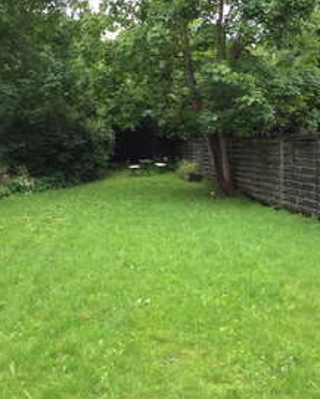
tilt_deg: -6.9
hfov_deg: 38.2
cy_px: 196
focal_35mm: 39
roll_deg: +0.8
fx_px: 461
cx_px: 153
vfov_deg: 46.8
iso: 40
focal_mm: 4.15
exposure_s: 1/100
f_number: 2.2
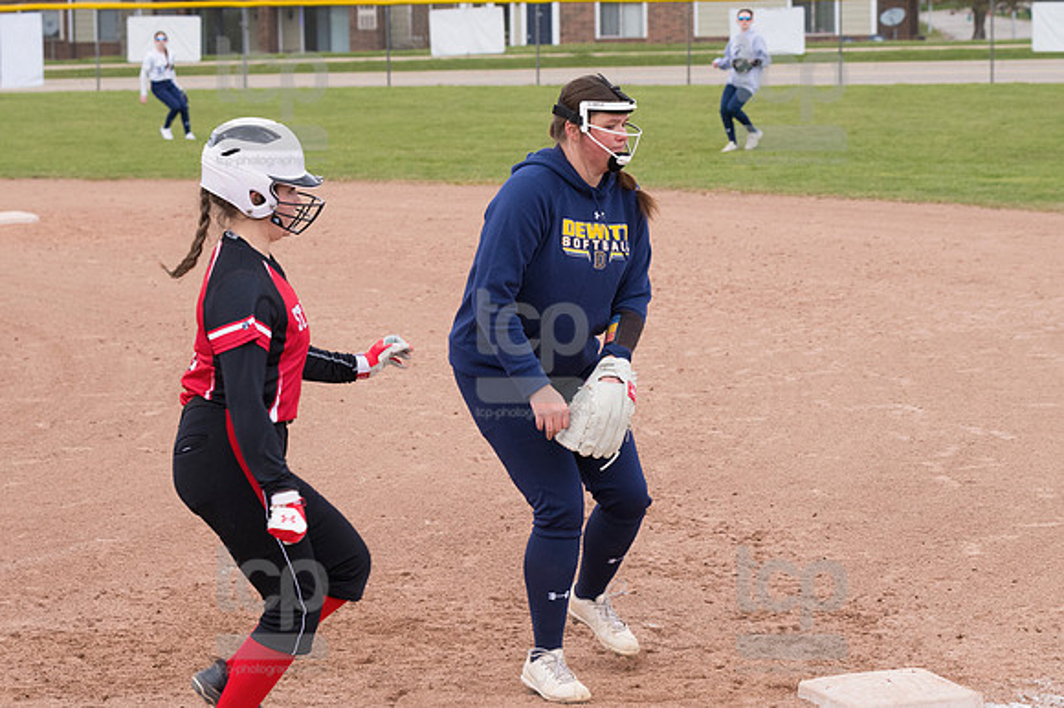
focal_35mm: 105
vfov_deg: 13.0
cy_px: 354
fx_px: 3101
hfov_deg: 19.5
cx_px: 532
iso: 640
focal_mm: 70
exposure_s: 1/1600
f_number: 5.6
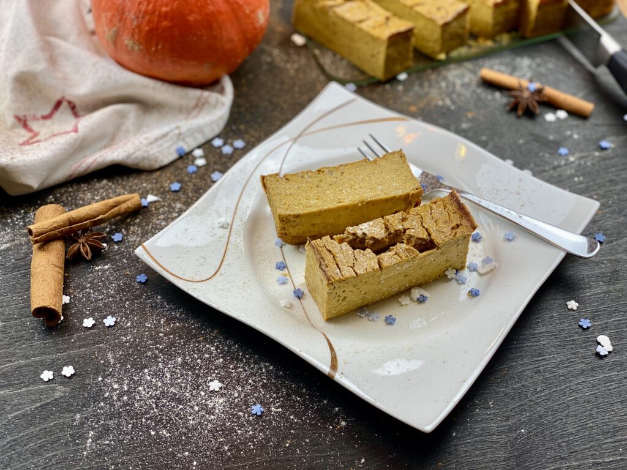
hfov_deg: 36.8
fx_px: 942
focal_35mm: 52
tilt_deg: -47.9
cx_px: 314
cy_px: 235
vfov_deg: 28.0
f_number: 2
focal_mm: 6
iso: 32
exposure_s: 1/100
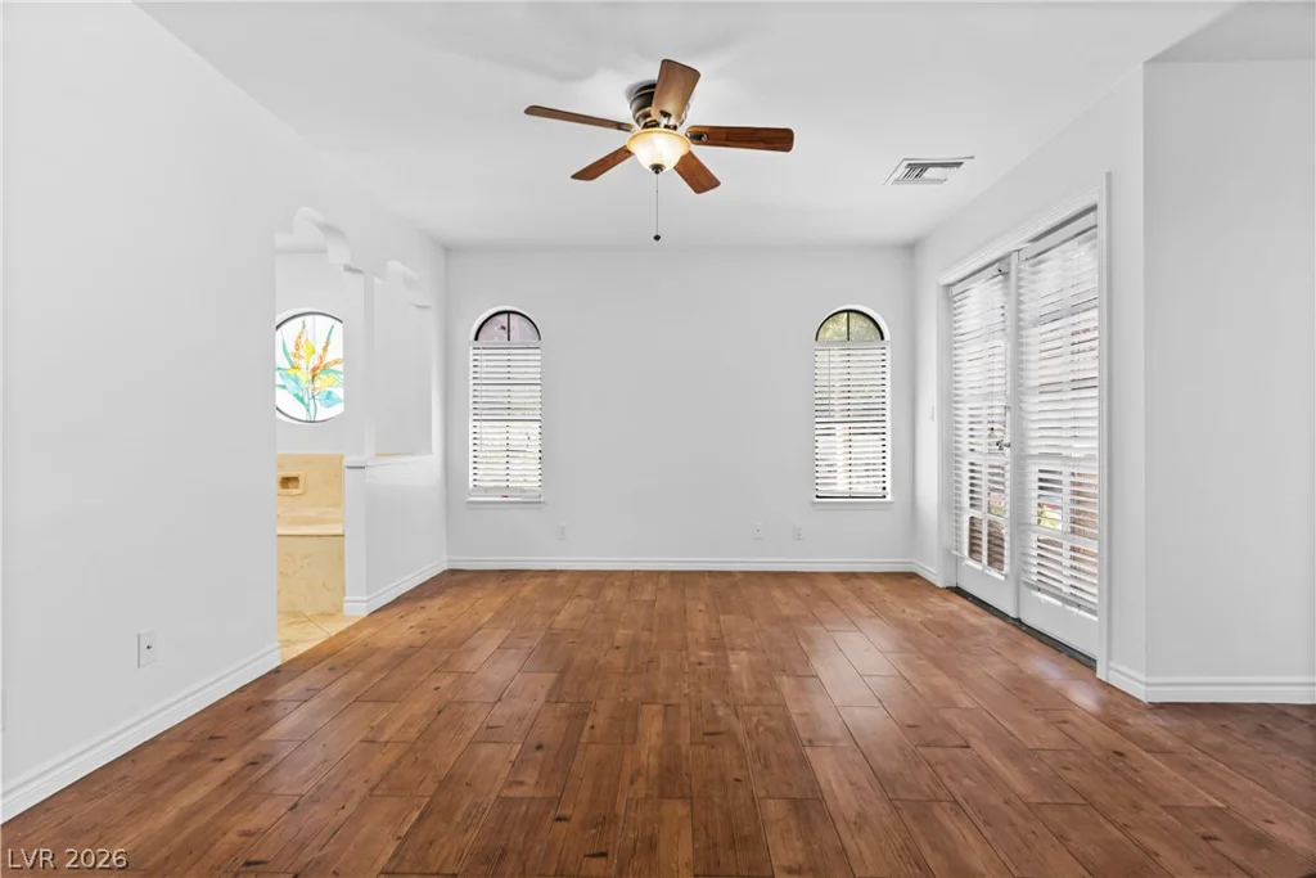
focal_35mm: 17
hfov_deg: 93.3
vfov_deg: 70.5
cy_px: 439
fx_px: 621
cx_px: 658
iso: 400
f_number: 8
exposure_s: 1
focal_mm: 17
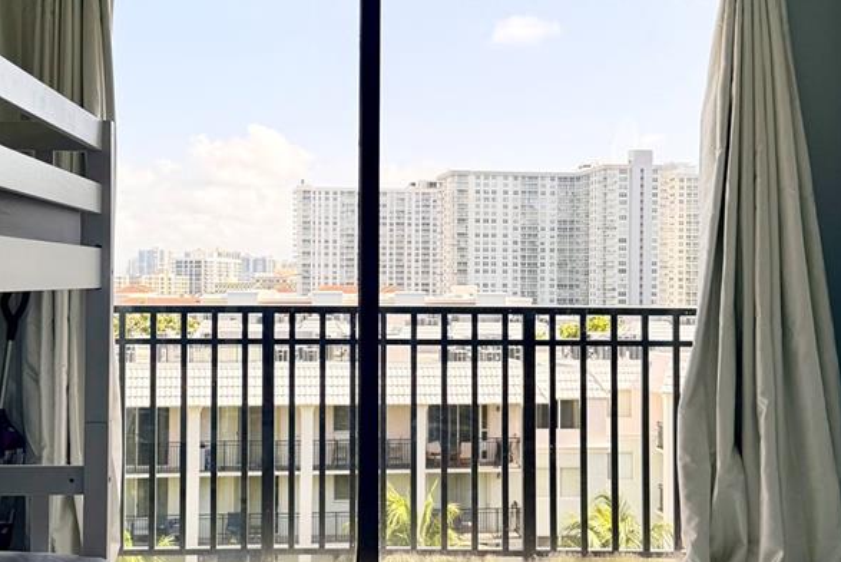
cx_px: 345
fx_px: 1192
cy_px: 282
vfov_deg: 26.5
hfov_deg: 38.7
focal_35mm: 51
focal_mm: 6.76
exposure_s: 1/1174
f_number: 1.78
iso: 80
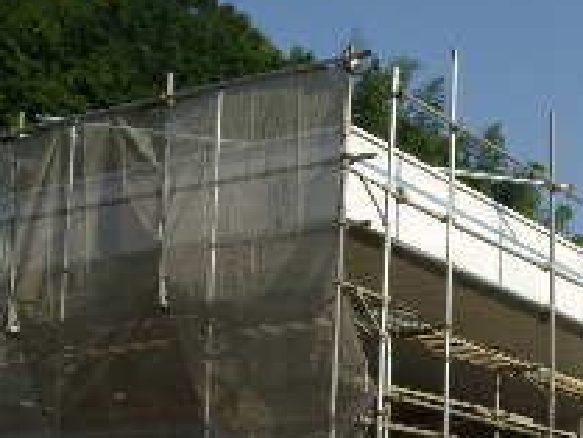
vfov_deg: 16.6
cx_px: 695
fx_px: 1449
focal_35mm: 86
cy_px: 484
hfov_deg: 21.2
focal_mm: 6
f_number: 4.8
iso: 80
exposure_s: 1/640
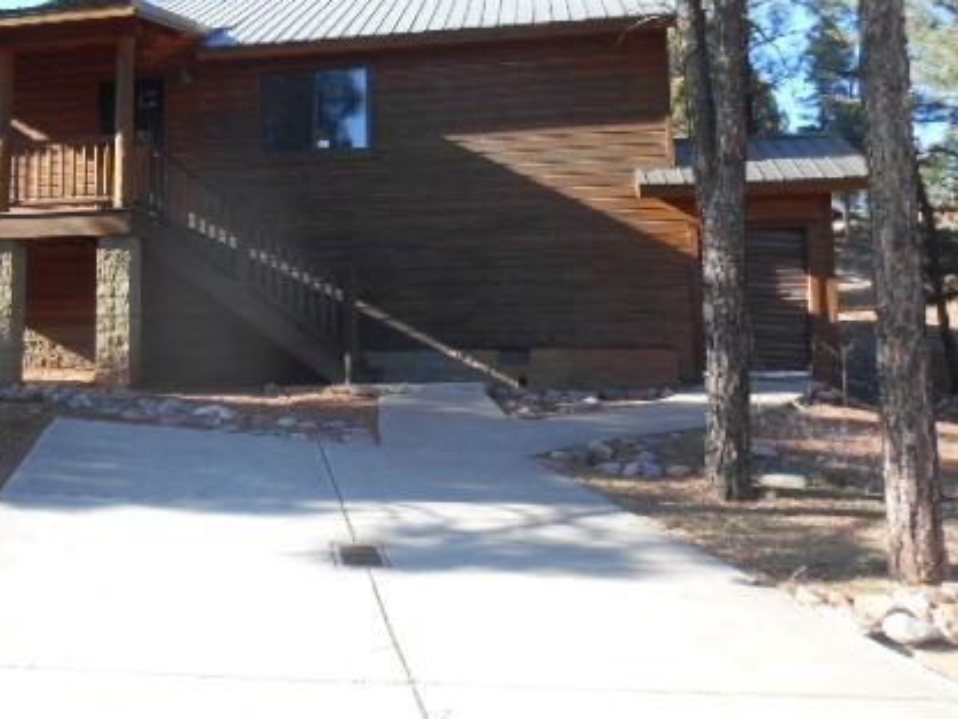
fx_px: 1107
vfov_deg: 35.4
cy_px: 212
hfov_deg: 45.7
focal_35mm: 40
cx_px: 279
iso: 80
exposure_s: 1/200
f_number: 3.4
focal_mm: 4.7
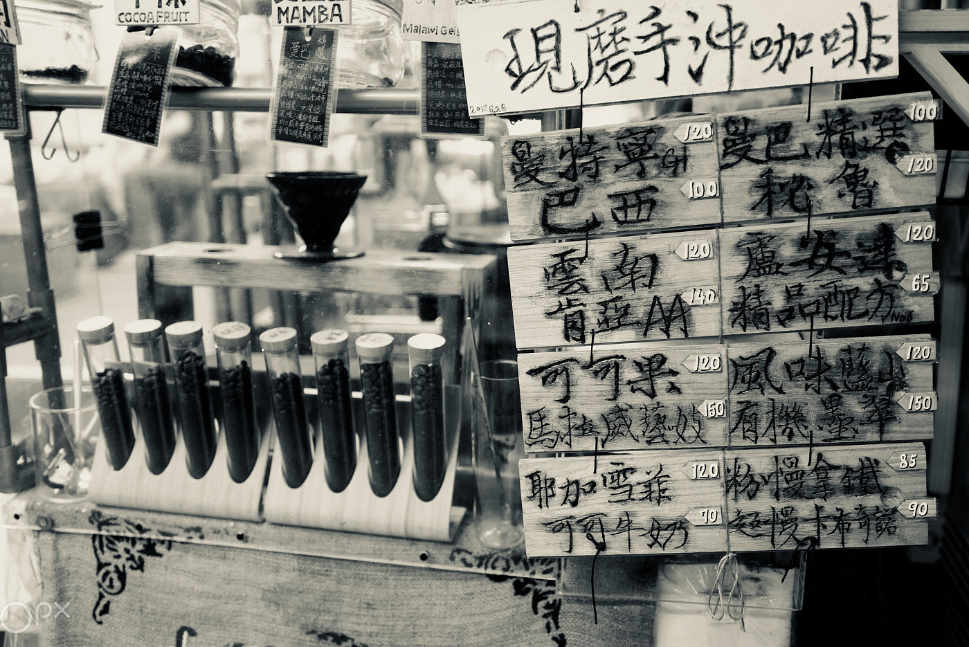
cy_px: 339
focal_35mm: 32
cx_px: 452
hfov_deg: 58.6
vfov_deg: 41.2
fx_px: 862
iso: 640
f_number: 1.7
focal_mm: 28
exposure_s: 1/80
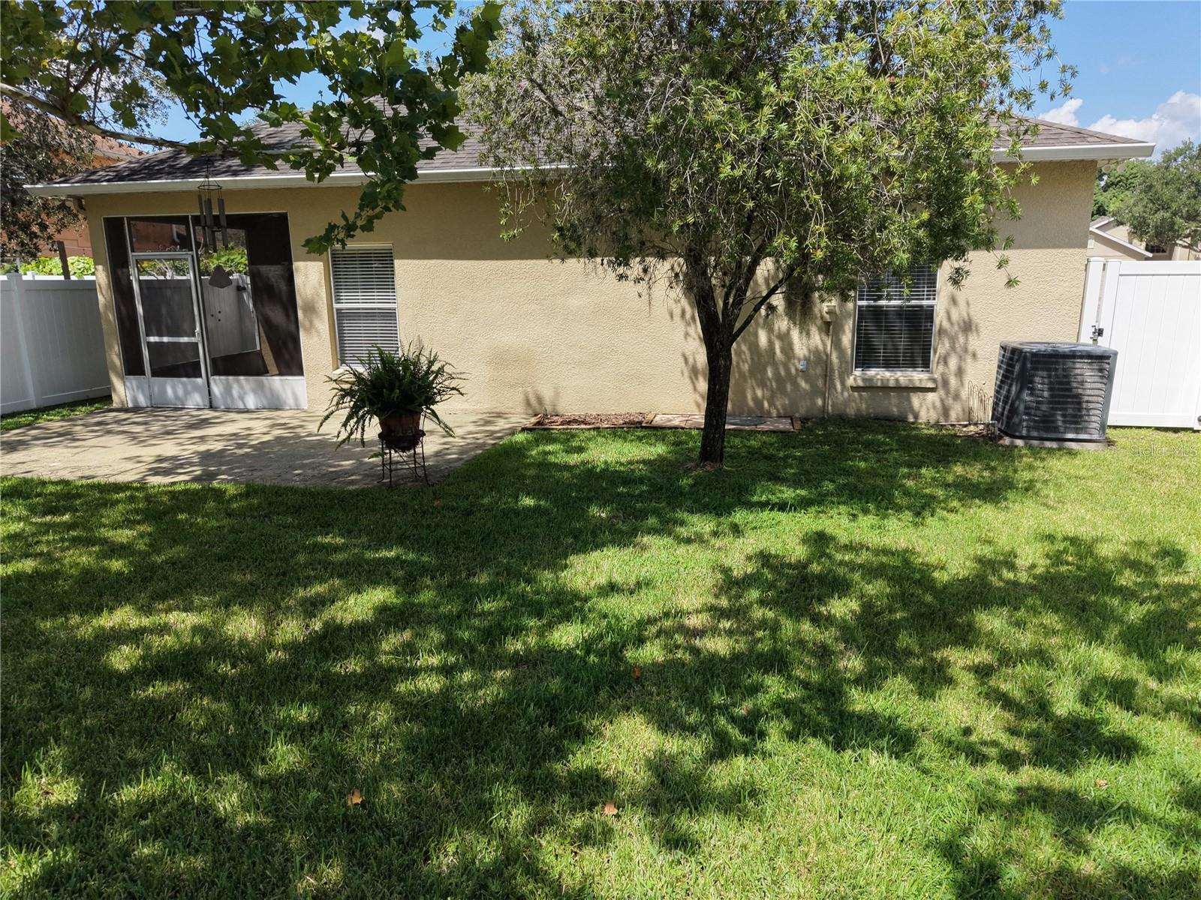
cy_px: 450
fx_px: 833
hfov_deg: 71.6
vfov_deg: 56.8
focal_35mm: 24
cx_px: 600
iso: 350
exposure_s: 1/4000
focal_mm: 8.67
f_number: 1.8
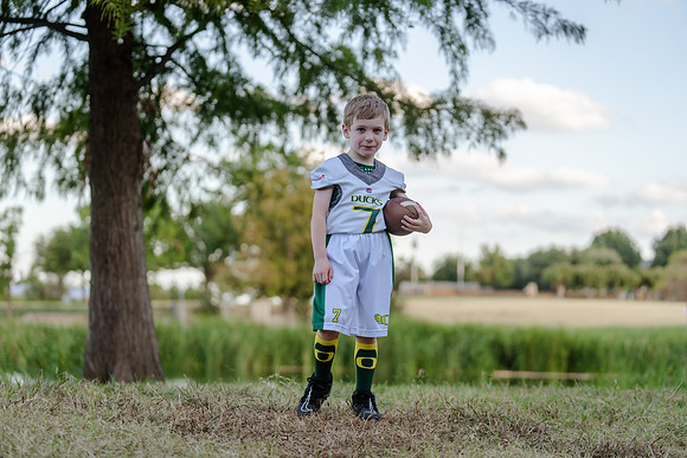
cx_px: 344
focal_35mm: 81
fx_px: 1546
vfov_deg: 16.9
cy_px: 229
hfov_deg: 25.1
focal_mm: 81
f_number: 2.8
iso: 160
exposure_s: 1/320
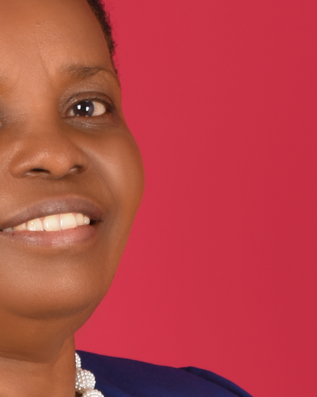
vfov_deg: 5.9
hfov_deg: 4.8
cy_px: 606
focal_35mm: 323
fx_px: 3788
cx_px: 69
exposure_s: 1/160
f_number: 5.6
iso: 100
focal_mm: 48
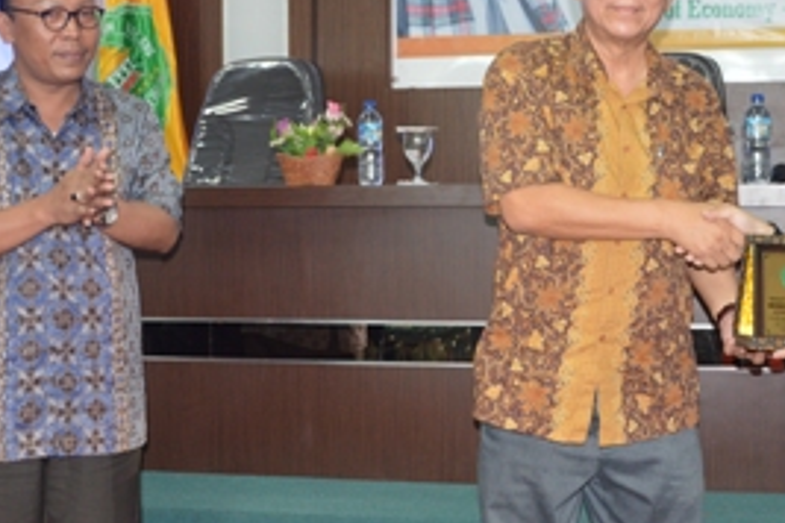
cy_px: 185
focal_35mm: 58
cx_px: 523
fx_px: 1261
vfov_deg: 23.4
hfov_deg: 34.3
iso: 1100
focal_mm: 23
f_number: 3.8
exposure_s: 1/60
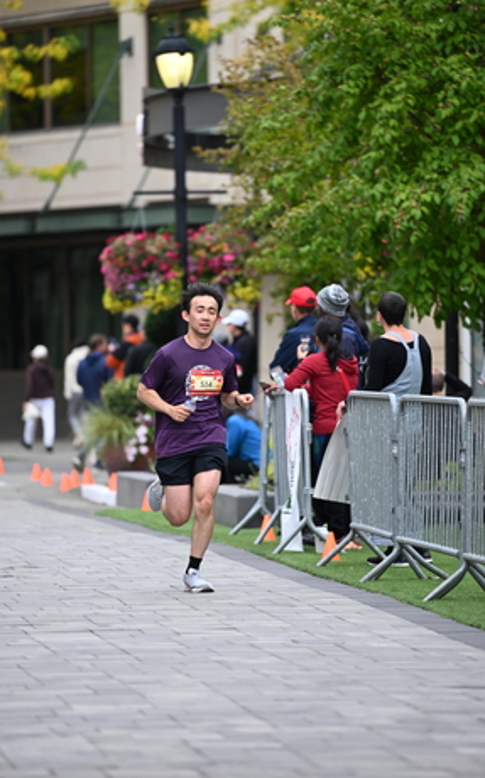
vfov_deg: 8.6
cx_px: 241
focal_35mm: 244
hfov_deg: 5.4
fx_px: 5167
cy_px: 352
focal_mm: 200
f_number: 2.8
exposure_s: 1/2000
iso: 640
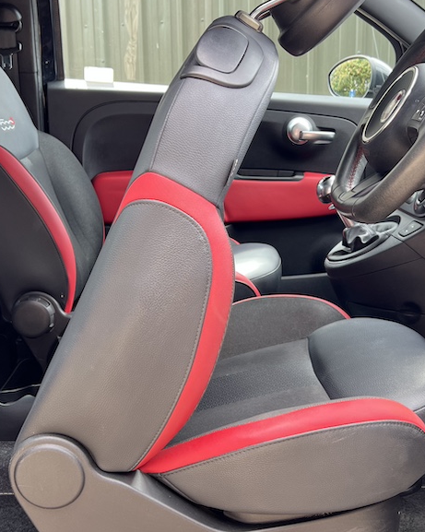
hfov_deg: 34.1
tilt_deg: -12.6
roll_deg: +1.1
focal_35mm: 44
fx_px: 692
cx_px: 227
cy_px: 245
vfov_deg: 42.0
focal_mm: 5.7
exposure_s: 1/121
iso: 50
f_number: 1.5
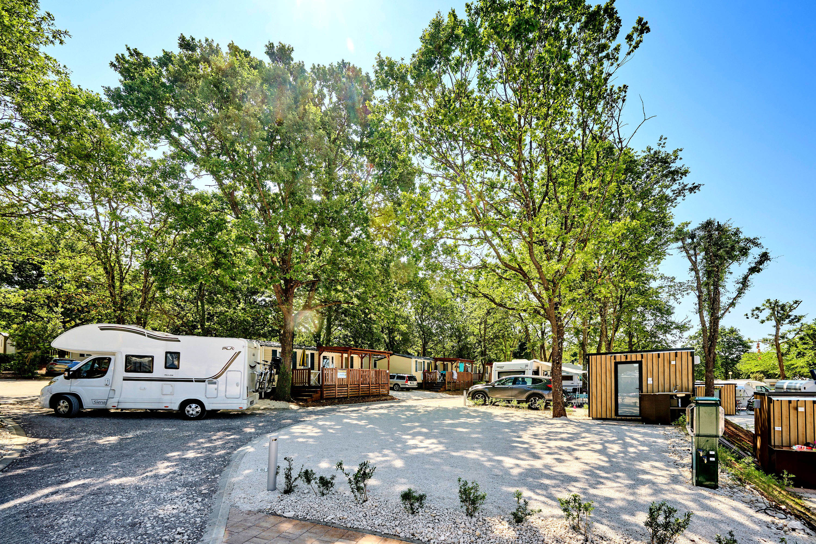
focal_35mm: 14
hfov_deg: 104.3
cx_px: 408
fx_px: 317
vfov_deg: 81.2
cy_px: 272
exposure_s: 1/100
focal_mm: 14
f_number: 9
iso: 64
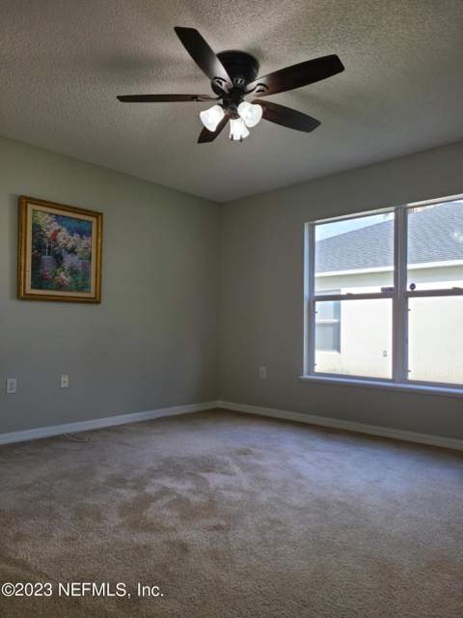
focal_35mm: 26
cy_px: 309
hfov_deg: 53.1
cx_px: 232
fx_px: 464
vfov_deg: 67.3
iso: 40
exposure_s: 1/157
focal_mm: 5.4
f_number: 1.8
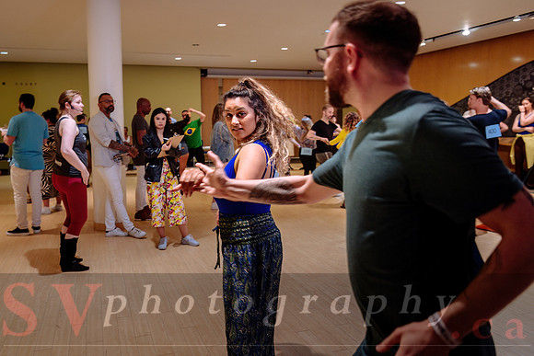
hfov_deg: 58.8
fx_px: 472
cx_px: 238
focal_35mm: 32
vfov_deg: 41.3
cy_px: 158
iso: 640
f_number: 3.2
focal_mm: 28
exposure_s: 1/60
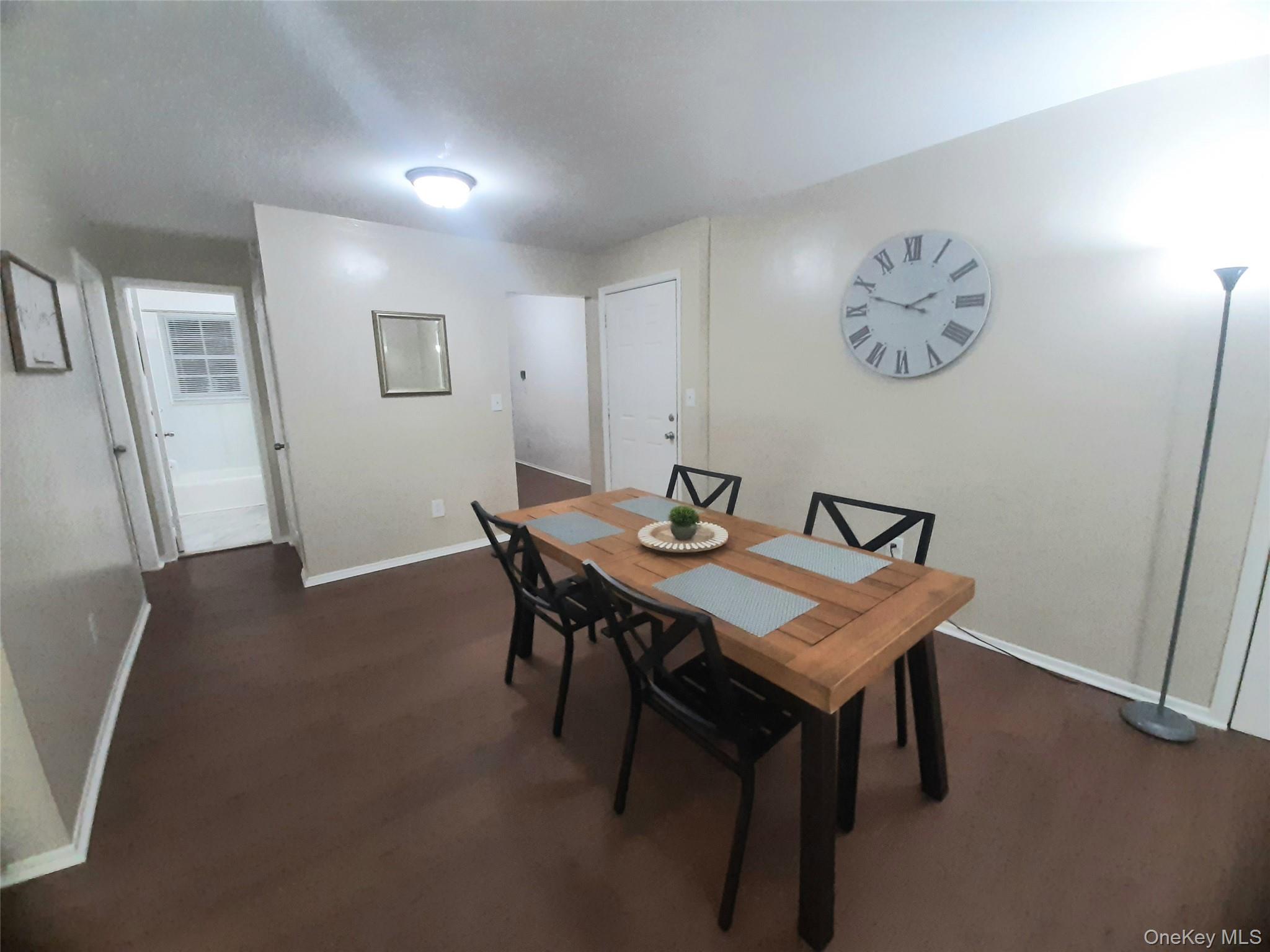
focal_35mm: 13
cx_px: 635
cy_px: 476
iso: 200
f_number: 2.2
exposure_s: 1/40
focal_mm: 1.42
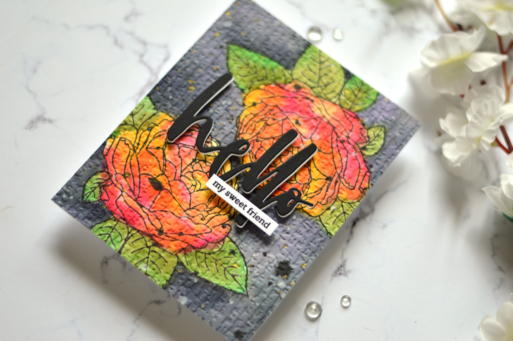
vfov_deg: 18.1
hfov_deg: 27.0
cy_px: 170
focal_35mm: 75
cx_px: 256
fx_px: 1068
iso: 100
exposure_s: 1/400
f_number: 1.8
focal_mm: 50
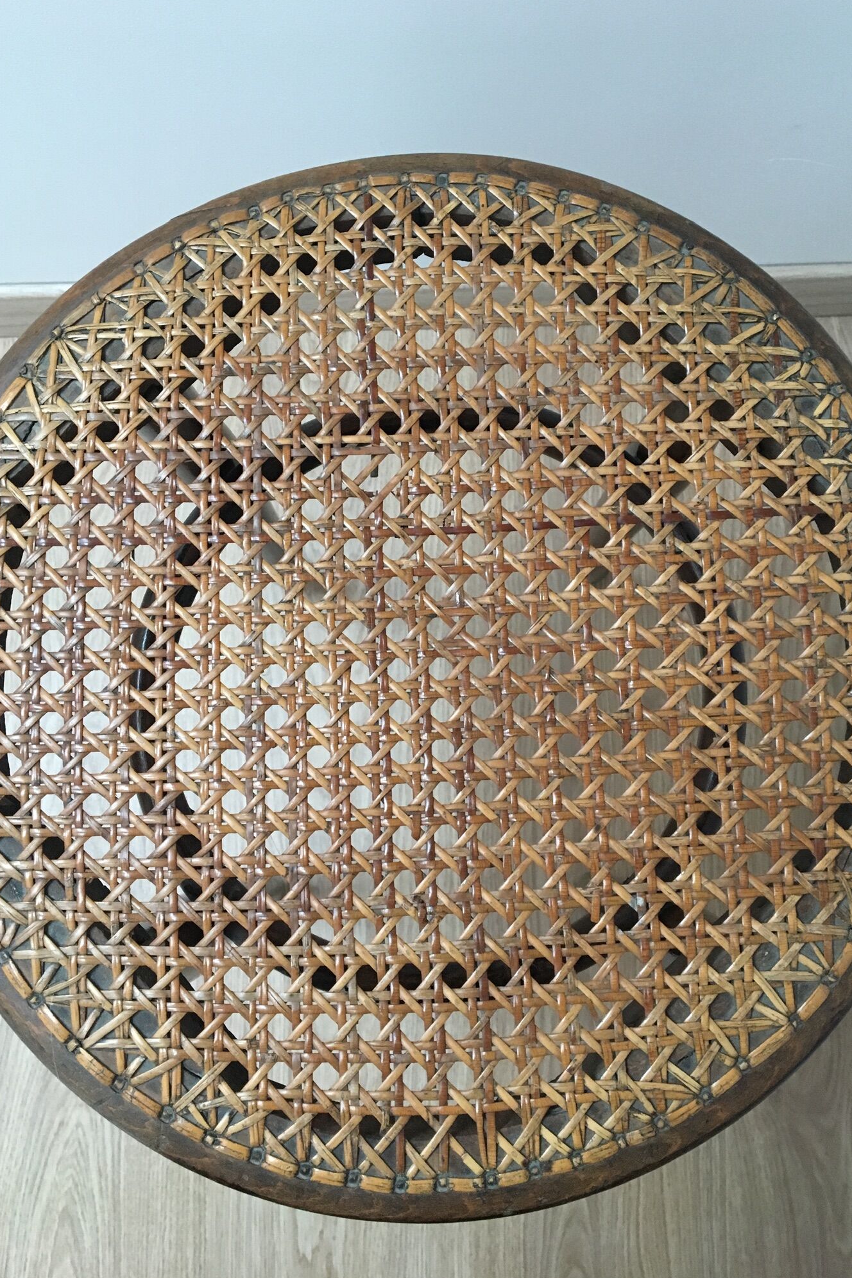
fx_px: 1101
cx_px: 436
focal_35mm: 31
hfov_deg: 42.3
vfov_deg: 60.3
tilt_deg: -79.5
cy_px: 631
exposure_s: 1/33
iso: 200
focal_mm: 4.15
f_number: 2.2
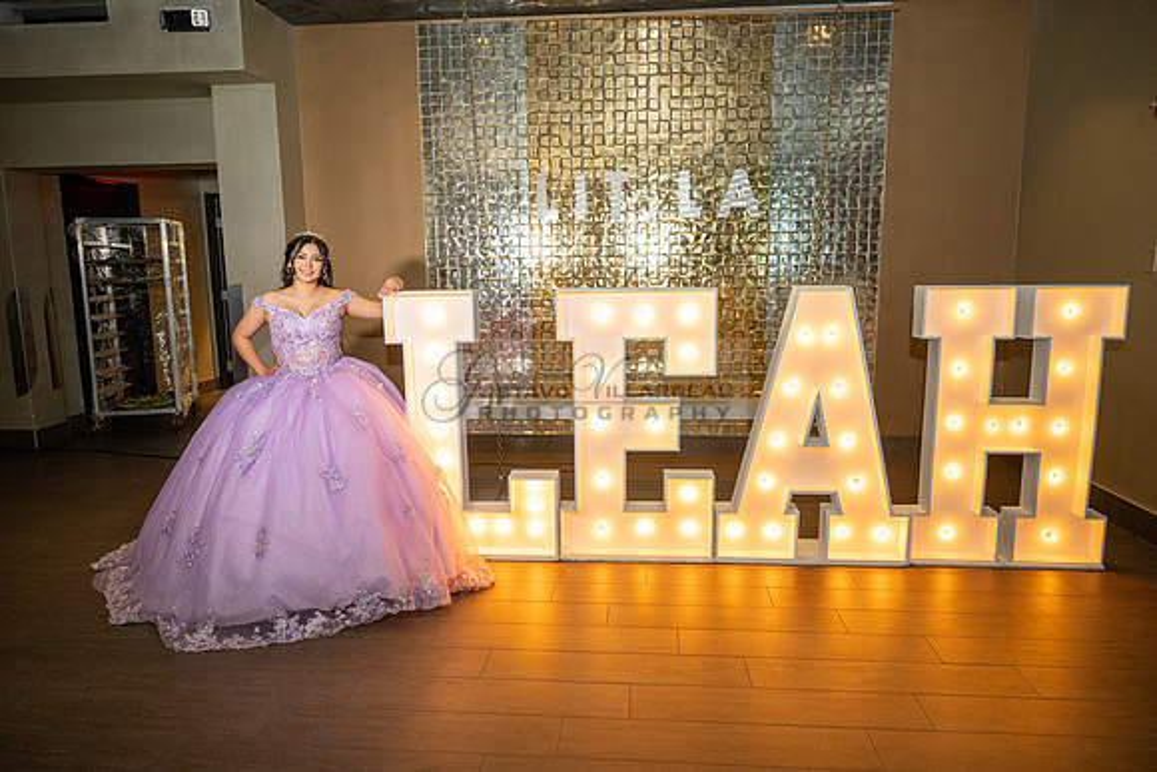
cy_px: 386
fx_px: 771
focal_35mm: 24
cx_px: 578
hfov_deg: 73.7
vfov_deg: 53.2
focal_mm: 24
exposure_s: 1/125
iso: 1000
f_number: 2.8
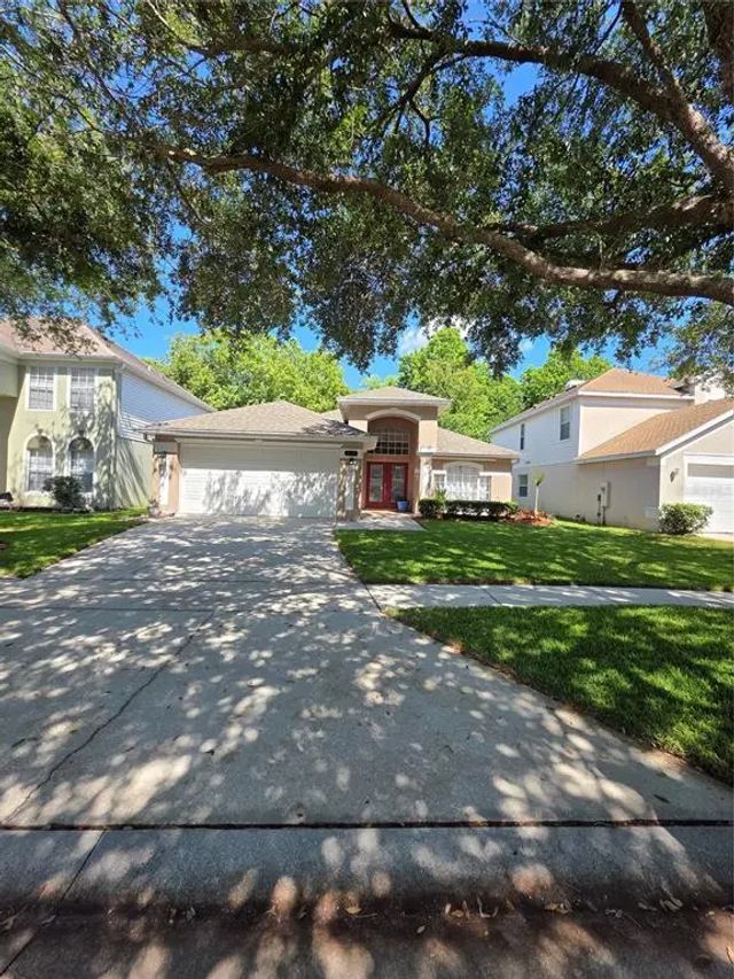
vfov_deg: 106.2
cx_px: 367
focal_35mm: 13
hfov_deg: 89.9
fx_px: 367
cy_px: 490
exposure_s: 1/932
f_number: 1.9
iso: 40
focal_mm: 2.2
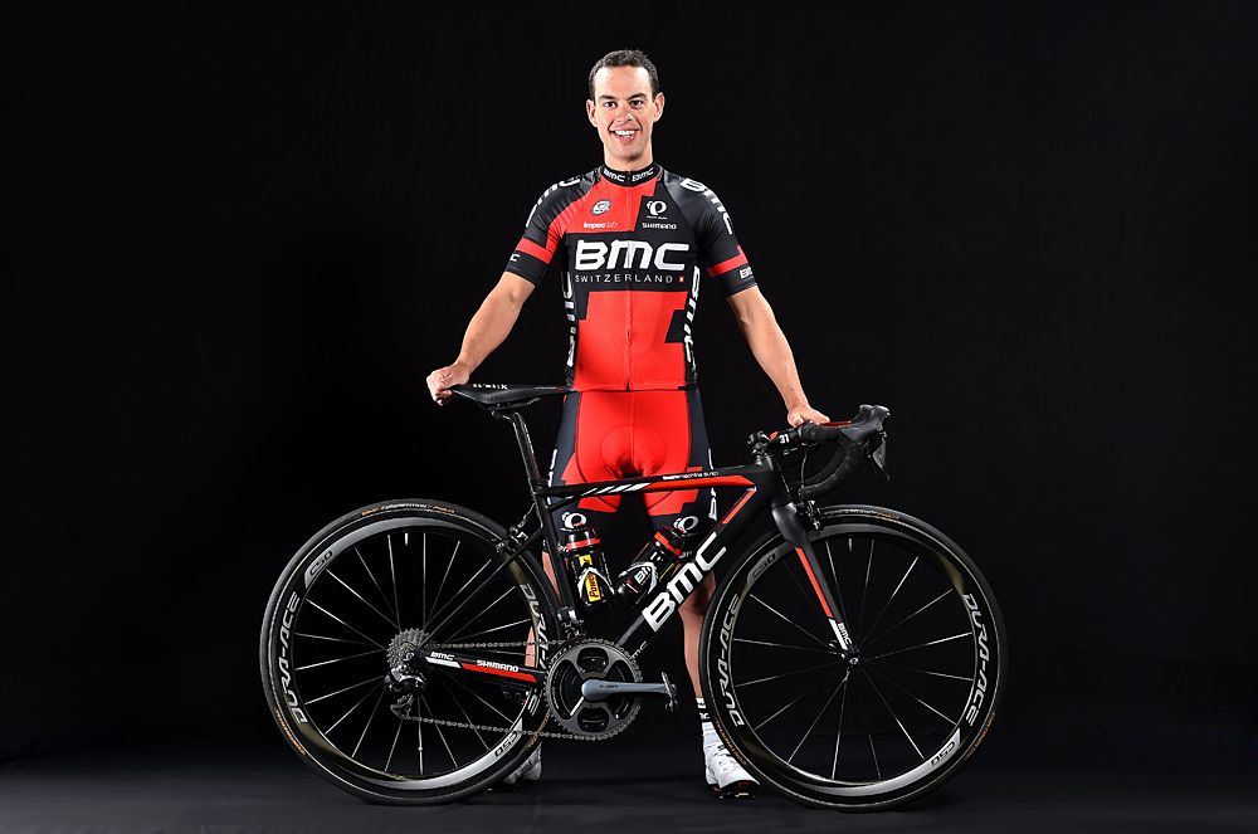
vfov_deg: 19.4
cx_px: 629
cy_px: 417
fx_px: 2442
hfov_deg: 28.9
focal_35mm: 70
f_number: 11
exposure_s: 1/200
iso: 200
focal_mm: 70
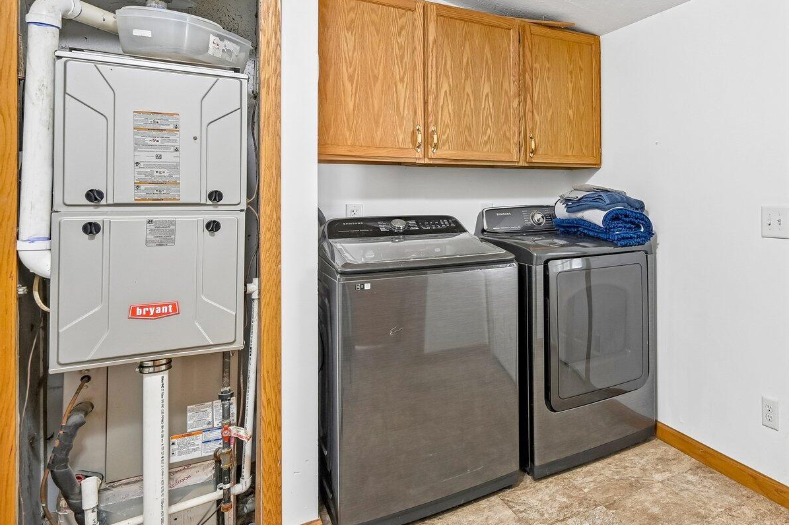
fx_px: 526
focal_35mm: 24
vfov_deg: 52.5
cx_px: 593
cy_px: 195
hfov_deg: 68.9
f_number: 4
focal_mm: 14
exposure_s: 1/10
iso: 400
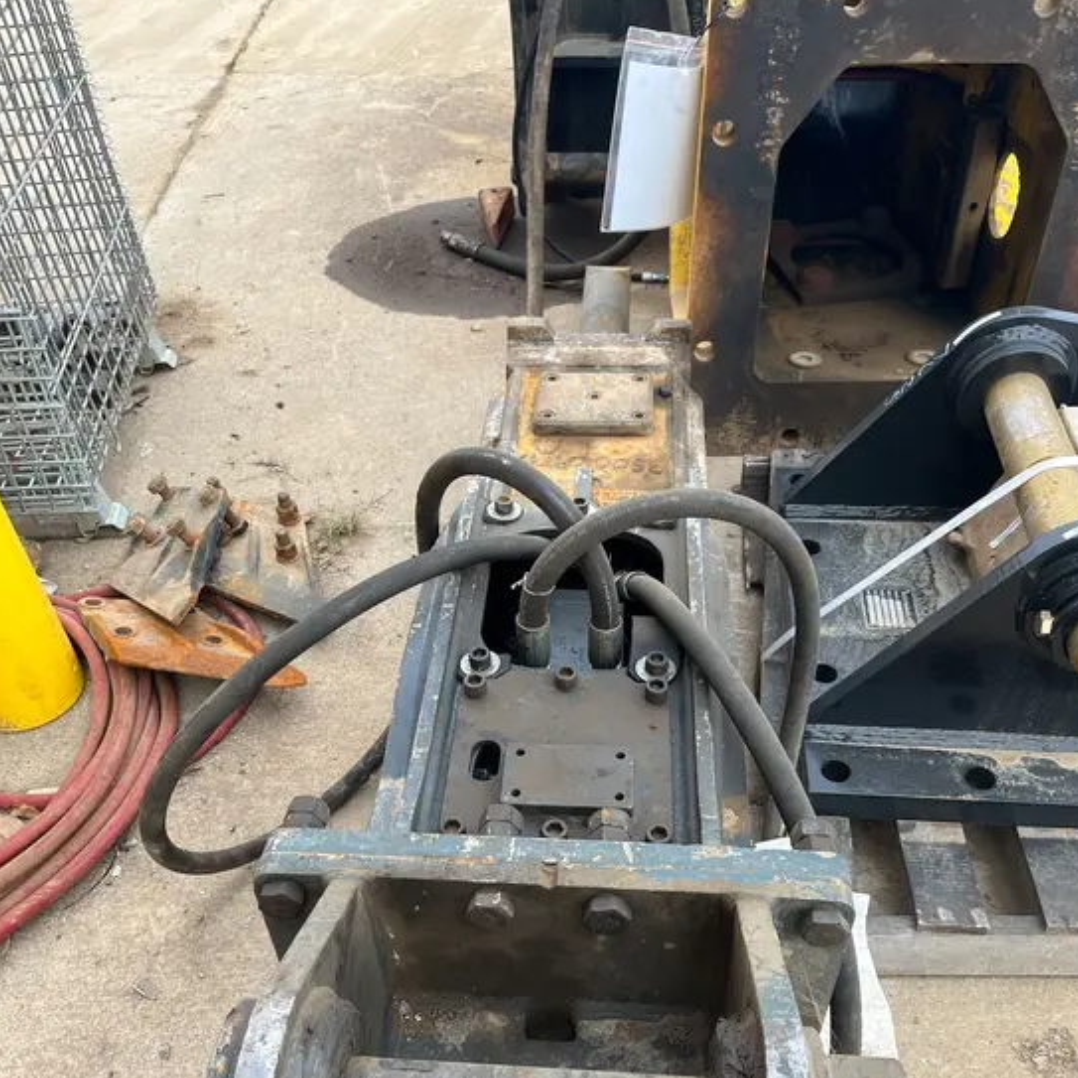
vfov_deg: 51.7
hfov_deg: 52.5
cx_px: 540
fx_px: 1092
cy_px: 708
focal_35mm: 31
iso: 50
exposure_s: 1/324
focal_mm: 5.1
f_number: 1.6
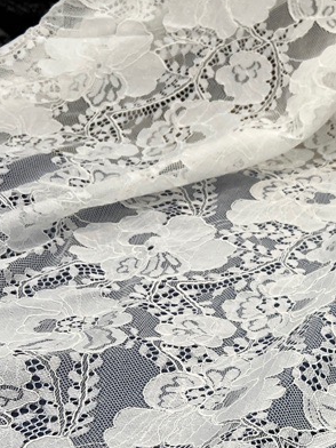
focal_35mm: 85
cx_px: 527
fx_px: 1100
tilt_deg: -41.2
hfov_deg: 15.7
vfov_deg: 22.3
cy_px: 427
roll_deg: -4.7
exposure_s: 1/121
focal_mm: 5.7
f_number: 1.5
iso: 80
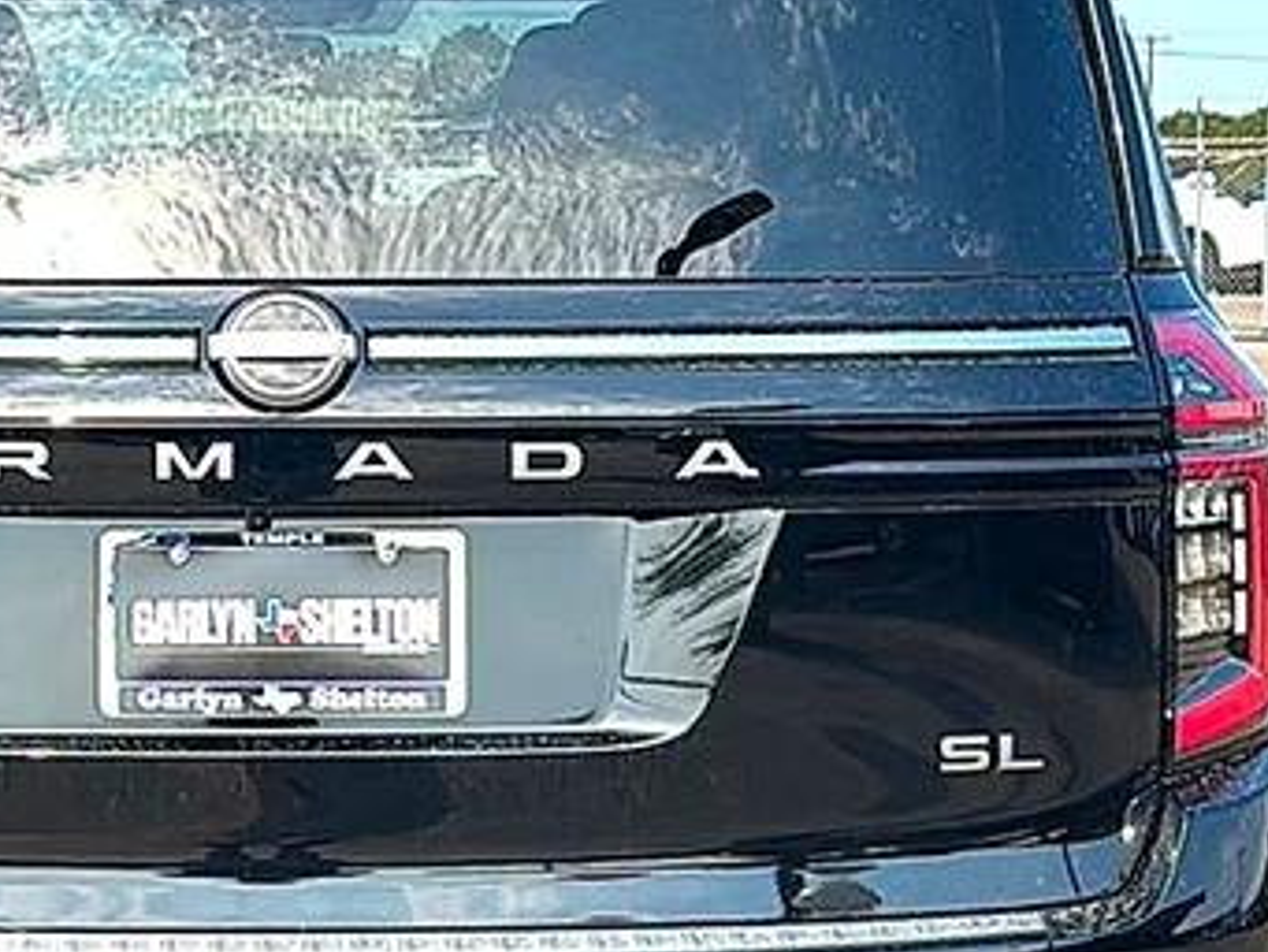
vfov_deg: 18.9
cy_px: 608
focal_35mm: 78
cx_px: 316
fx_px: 2858
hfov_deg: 24.7
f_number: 1.78
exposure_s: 1/2604
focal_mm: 6.86
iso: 80
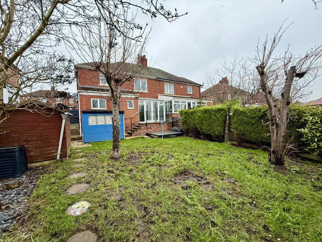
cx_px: 161
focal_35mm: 14
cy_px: 121
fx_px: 130
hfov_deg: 102.1
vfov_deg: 85.7
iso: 160
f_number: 2.2
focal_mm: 2.22
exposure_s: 1/99
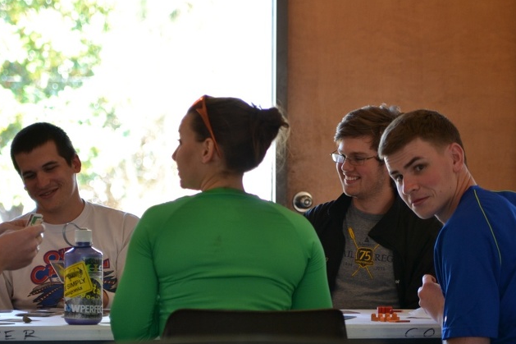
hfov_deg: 14.5
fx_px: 2029
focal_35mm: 142
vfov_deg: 9.7
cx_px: 196
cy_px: 212
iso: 450
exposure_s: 1/125
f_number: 2.8
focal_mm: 75
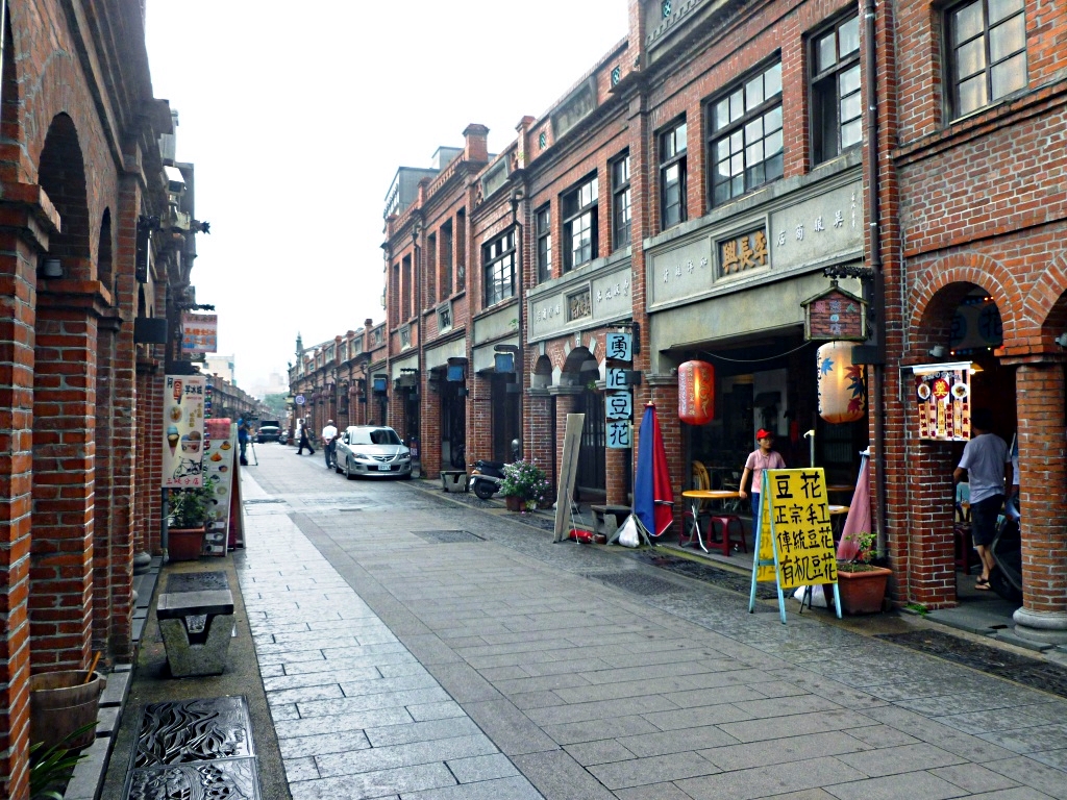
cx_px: 534
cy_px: 400
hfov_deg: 63.4
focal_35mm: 28
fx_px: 863
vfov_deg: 49.7
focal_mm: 5
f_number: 3.3
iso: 100
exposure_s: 1/160
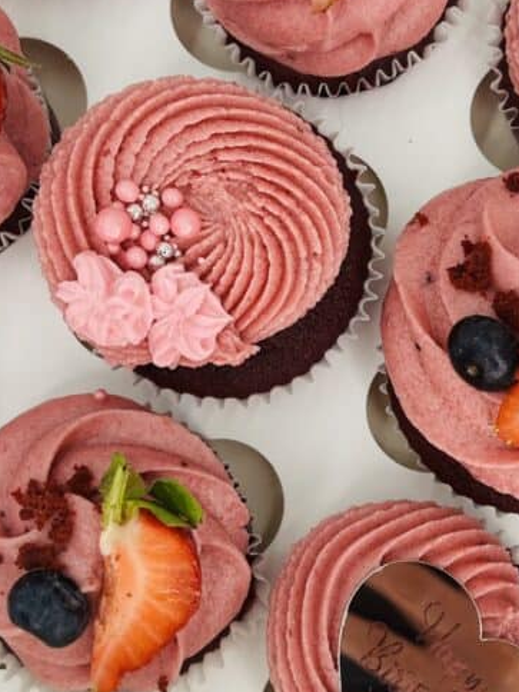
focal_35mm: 55
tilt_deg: -87.5
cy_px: 349
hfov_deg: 26.4
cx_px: 339
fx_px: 1099
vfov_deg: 34.9
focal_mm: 5.7
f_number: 1.5
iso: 50
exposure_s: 1/949
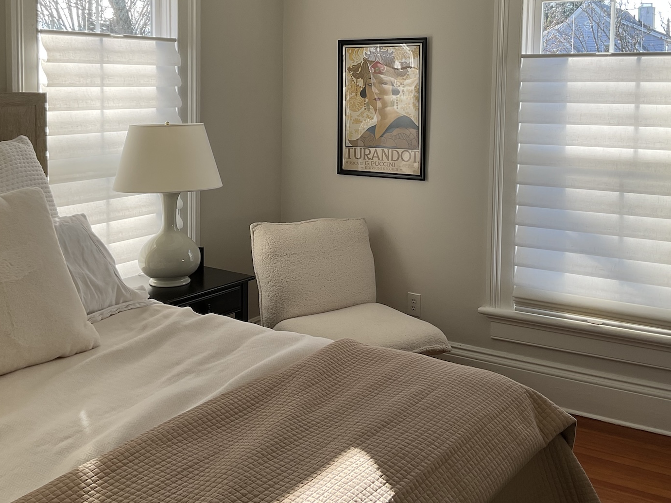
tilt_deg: -5.7
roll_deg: -0.3
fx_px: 814
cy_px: 145
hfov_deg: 44.8
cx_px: 348
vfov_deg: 33.9
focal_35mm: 42
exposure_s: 1/152
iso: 16
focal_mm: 3
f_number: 1.8
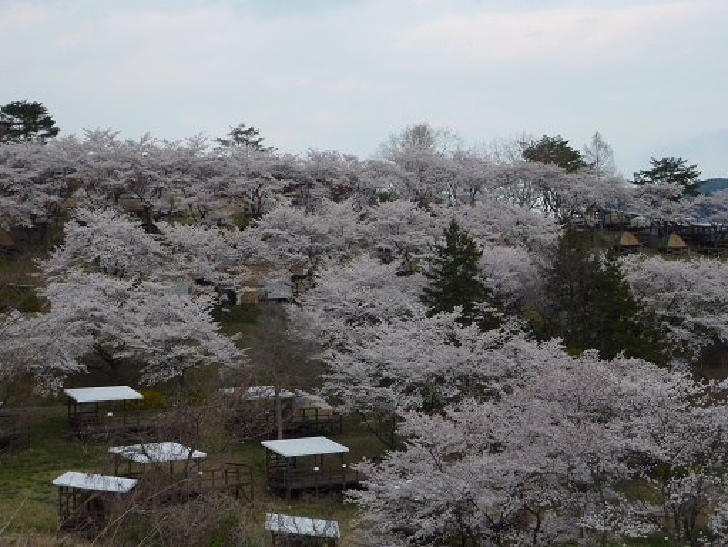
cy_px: 274
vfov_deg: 23.3
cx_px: 364
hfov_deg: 30.7
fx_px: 1326
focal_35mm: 63
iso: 80
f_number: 4
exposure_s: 1/50
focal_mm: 10.3
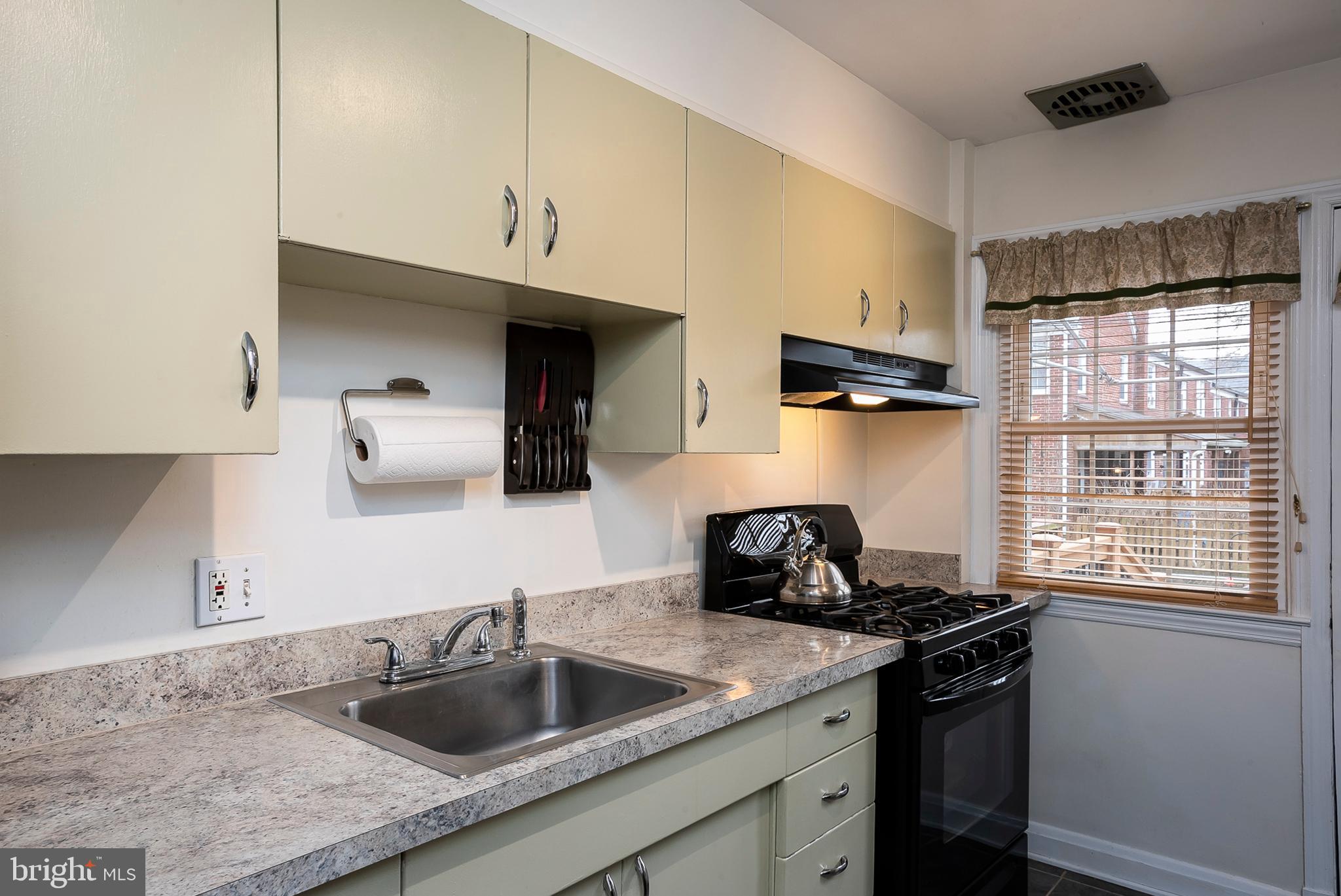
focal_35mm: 24
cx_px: 670
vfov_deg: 53.2
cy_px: 448
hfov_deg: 73.7
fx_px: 895
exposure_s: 1/20
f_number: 9
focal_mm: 24
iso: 800
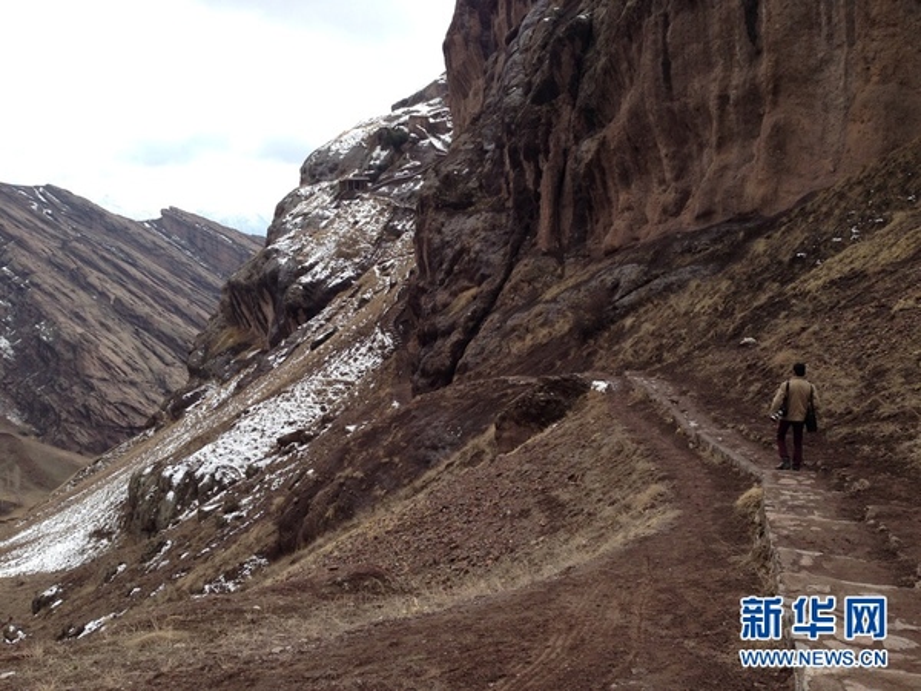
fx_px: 878
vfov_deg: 42.9
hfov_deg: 55.4
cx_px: 460
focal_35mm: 33
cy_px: 346
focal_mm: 4.12
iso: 50
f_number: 2.4
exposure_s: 1/809
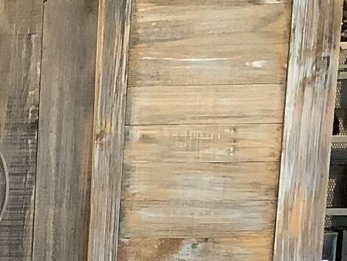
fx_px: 1384
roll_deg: +1.1
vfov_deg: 10.3
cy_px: 425
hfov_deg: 12.7
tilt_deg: -14.3
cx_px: -325
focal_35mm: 138
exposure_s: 1/60
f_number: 2.4
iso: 100
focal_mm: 3.3
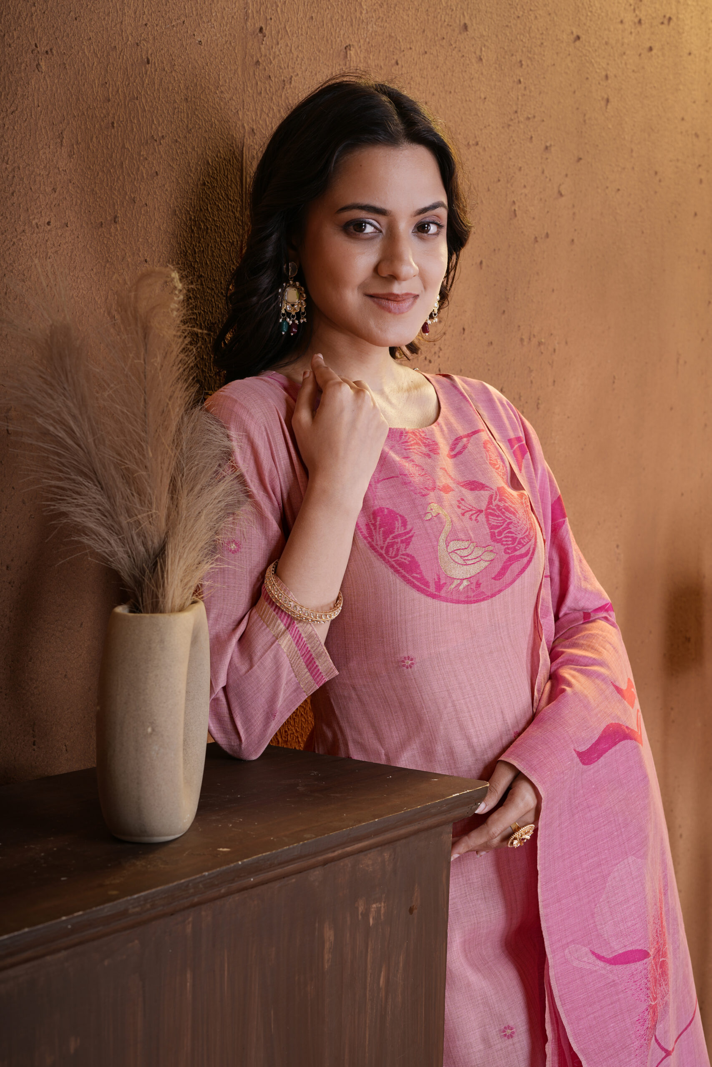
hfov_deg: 27.0
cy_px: 534
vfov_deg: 39.6
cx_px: 356
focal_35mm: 50
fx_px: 1483
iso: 100
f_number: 8
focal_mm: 50
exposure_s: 1/160
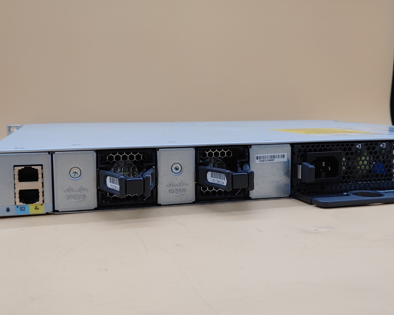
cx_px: 187
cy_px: 158
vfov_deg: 39.1
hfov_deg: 47.9
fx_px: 443
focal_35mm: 38
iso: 50
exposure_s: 1/100
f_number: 1.8
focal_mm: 4.36
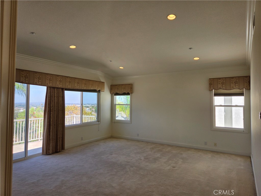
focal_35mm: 23
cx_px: 130
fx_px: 173
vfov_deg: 58.9
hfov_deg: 73.9
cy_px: 98
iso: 25
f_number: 1.8
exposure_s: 1/176
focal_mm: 5.4
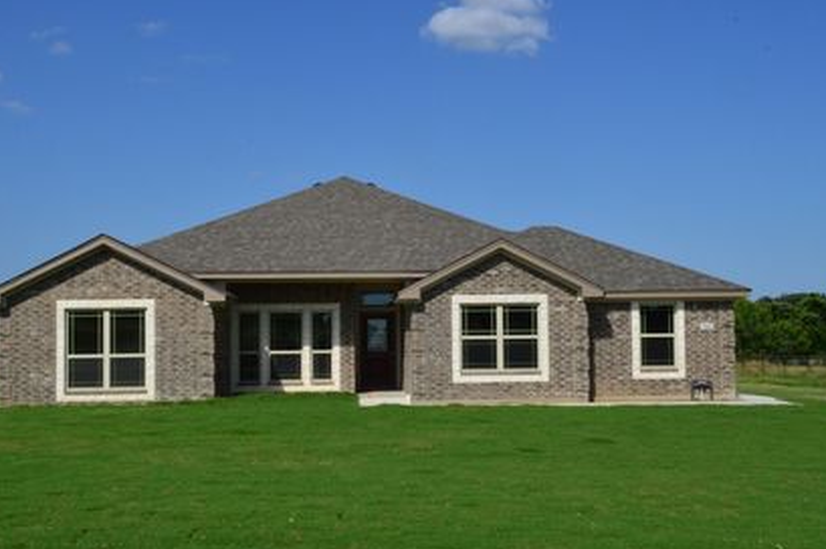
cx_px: 420
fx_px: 1009
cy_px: 281
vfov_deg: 30.5
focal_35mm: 44
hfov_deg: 44.5
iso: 400
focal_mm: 24
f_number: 25
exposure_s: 1/200
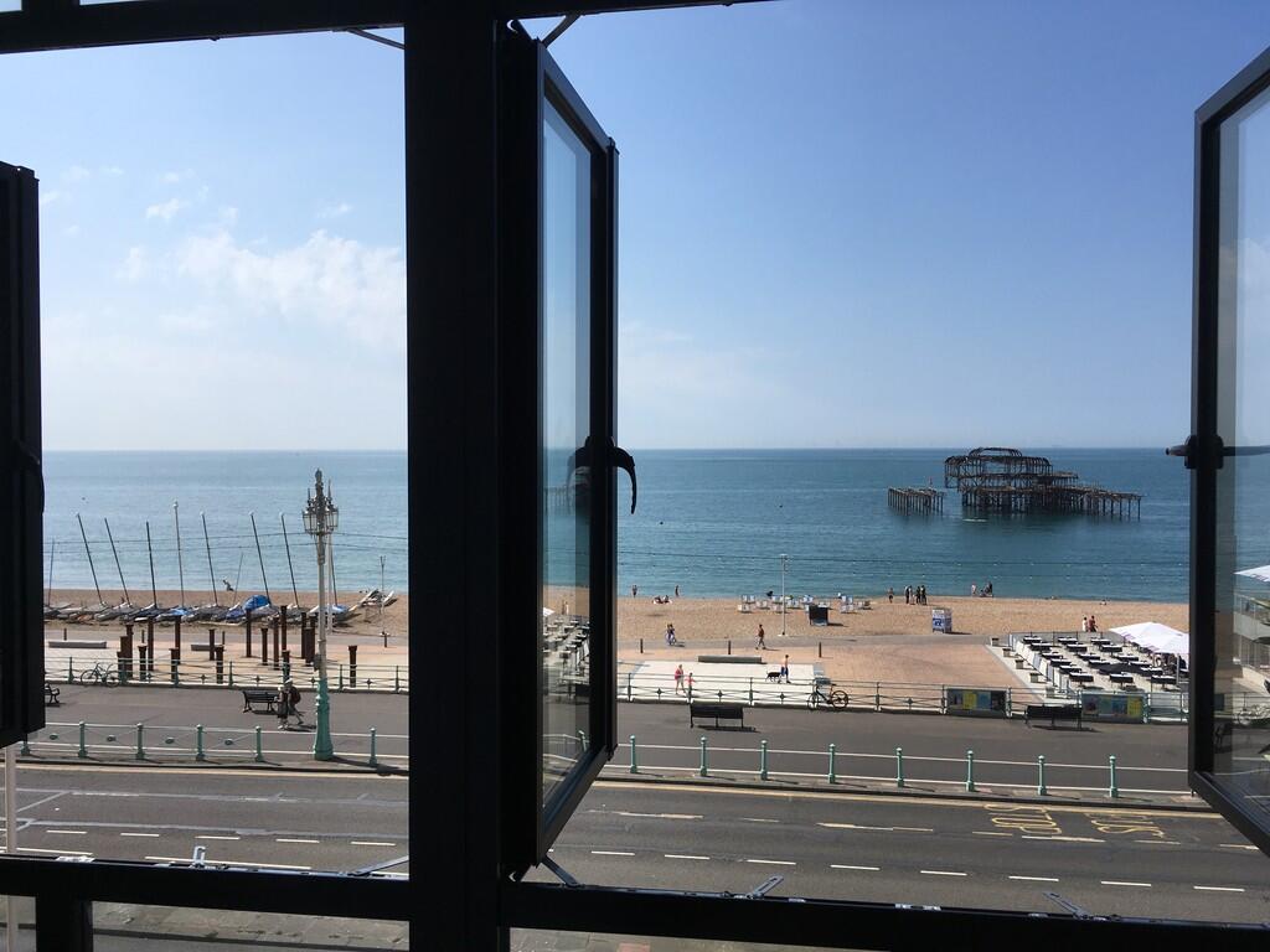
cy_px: 476
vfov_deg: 48.2
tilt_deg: -0.9
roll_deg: -0.4
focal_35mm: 29
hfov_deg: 61.7
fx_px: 1064
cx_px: 635
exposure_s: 1/2747
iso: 25
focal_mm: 4.15
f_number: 2.2
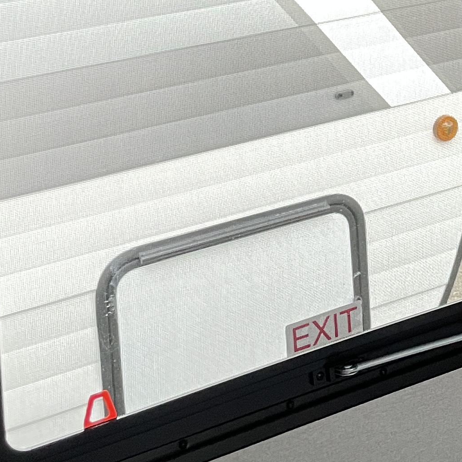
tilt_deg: -6.8
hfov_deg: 18.2
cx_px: 564
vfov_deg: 18.3
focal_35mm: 90
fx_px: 1359
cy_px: -97
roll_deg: +2.8
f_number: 1.6
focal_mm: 4.2
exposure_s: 1/60
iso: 250
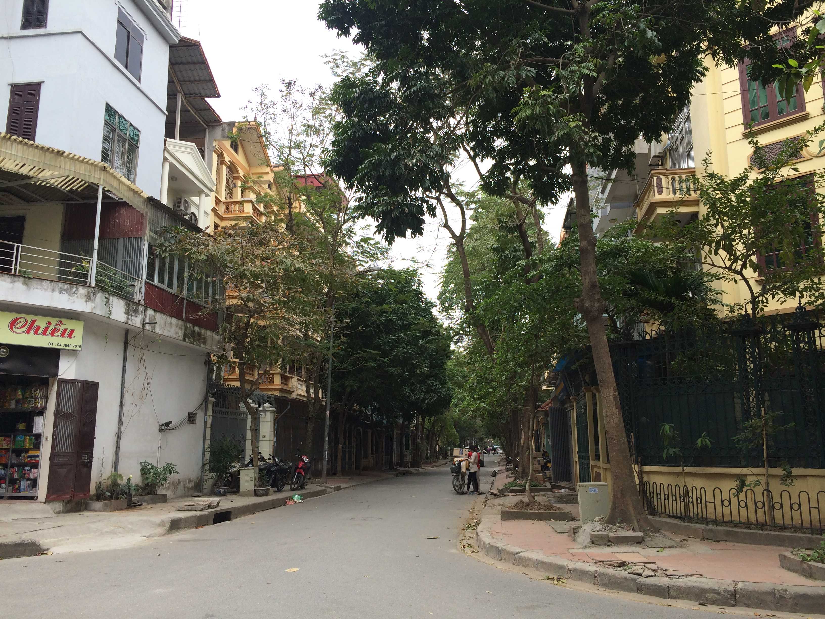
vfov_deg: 46.8
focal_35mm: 30
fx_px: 715
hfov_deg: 60.0
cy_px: 310
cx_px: 412
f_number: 2.2
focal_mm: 4.12
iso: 32
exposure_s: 1/363
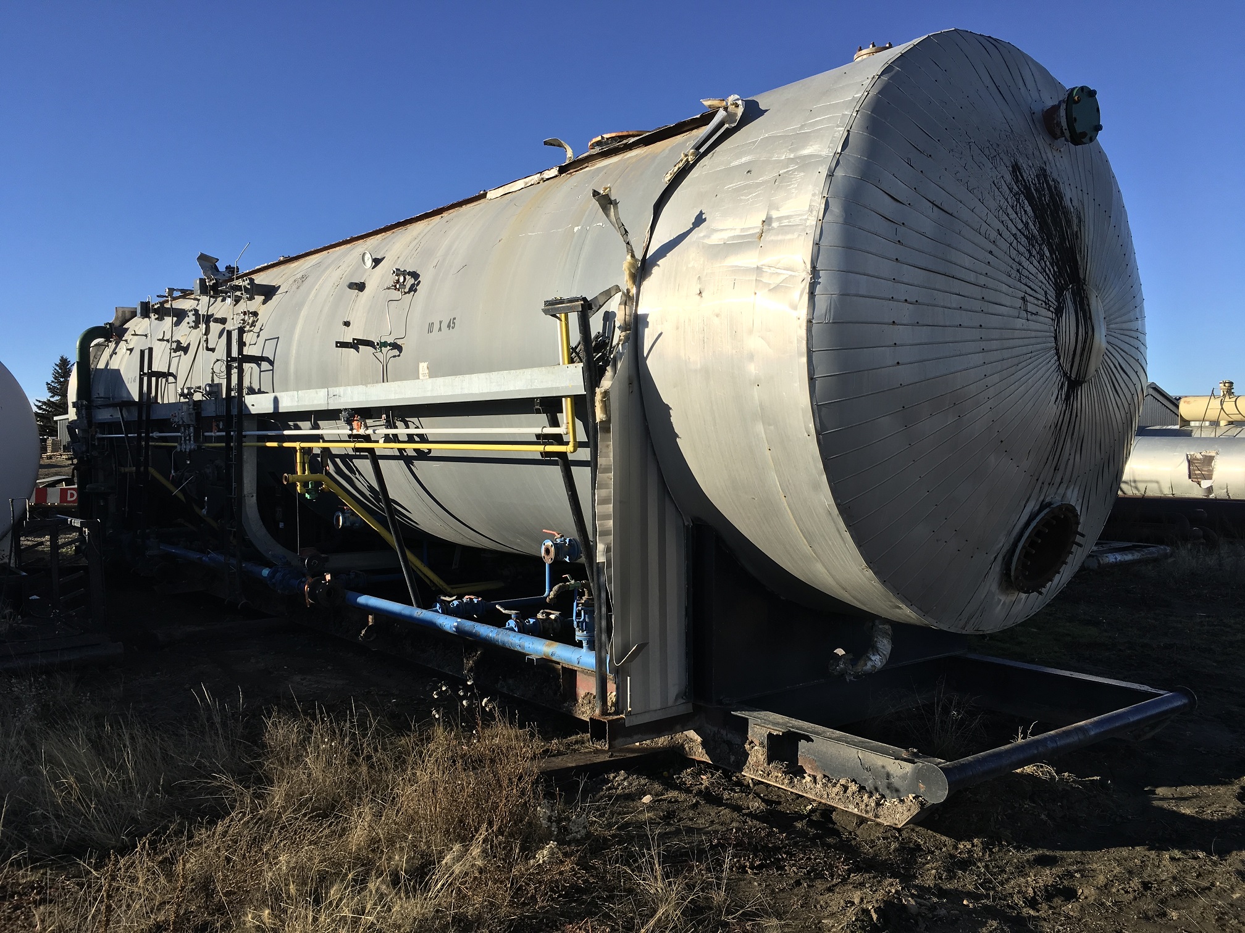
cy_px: 466
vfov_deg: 48.2
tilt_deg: -2.5
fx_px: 1043
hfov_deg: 61.7
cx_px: 622
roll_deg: +1.0
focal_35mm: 29
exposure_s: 1/1570
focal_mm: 4.15
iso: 25
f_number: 2.2
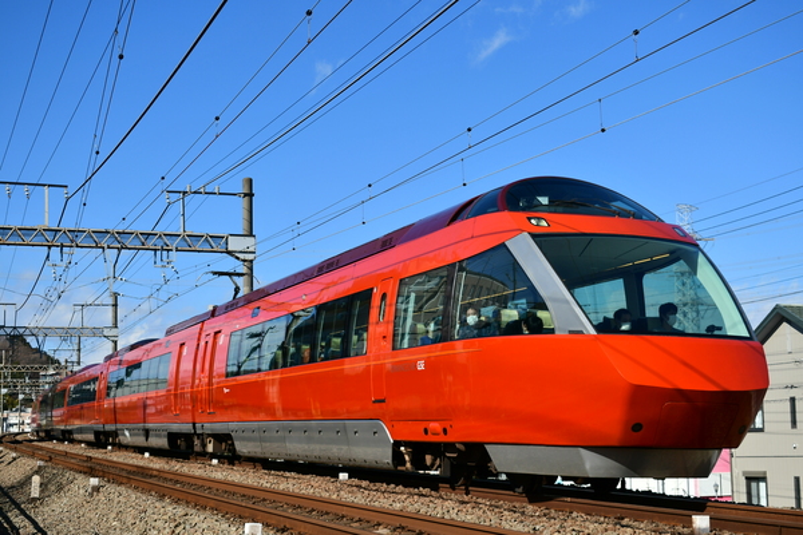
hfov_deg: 35.1
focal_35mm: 57
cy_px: 268
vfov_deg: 23.8
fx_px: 1271
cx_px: 402
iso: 200
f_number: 6.3
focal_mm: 38
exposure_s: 1/1250
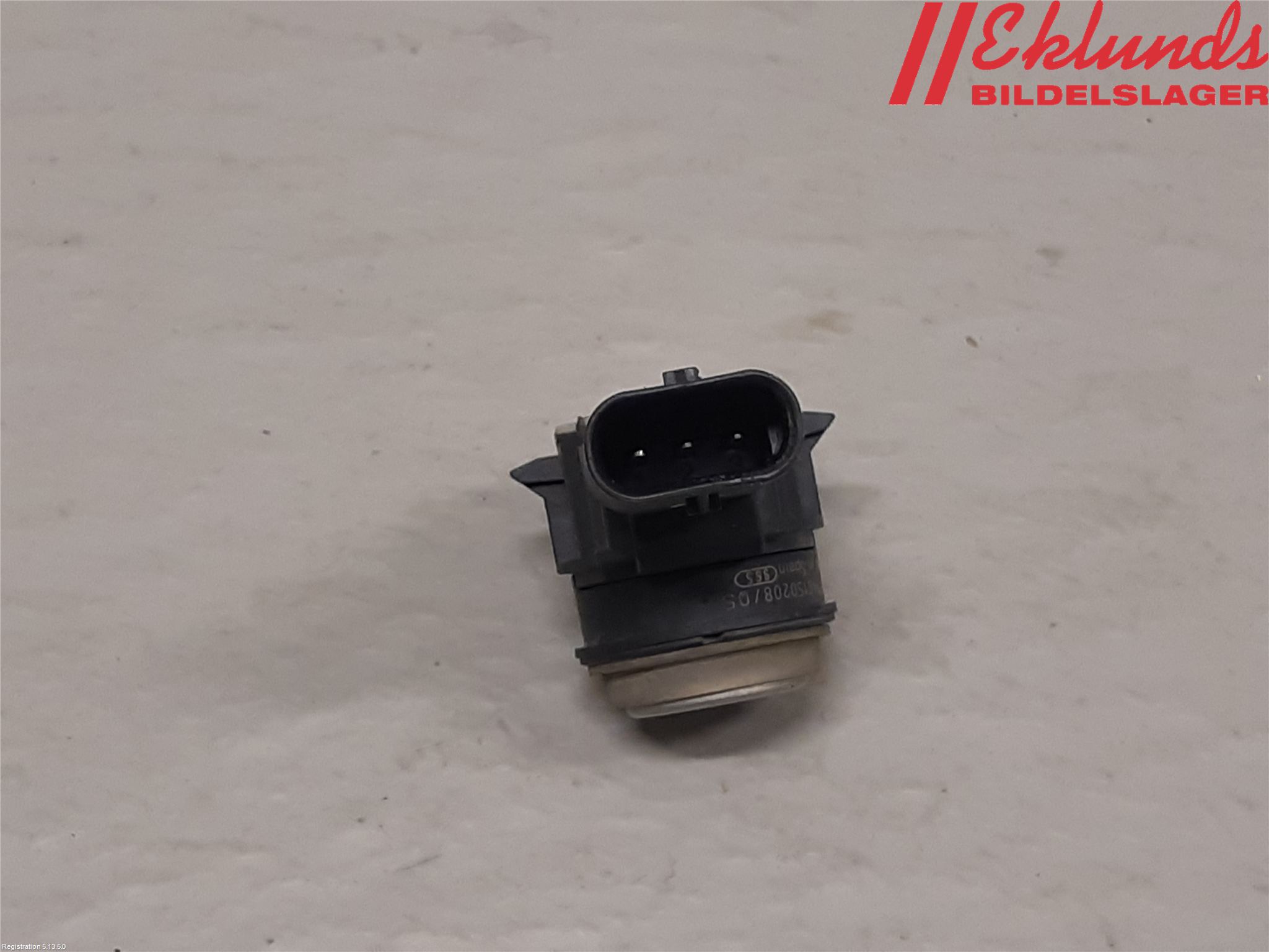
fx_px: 953
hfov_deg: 67.3
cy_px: 476
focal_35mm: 26
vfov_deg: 53.1
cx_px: 634
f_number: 1.7
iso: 100
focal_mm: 3.93
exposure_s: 1/50
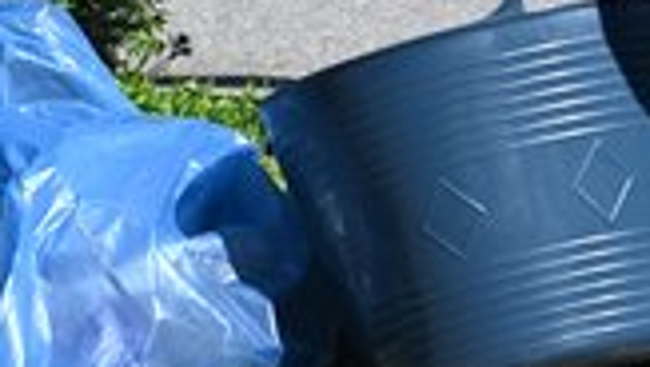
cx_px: -116
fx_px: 5365
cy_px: -50
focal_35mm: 311
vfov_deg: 3.9
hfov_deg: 6.9
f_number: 6.7
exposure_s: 1/250
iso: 100
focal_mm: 105
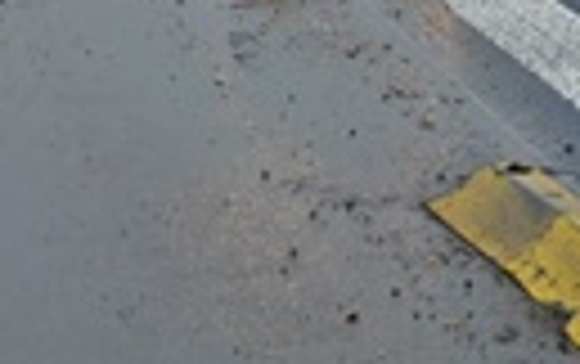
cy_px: -521
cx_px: 326
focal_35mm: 210
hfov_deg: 10.0
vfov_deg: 6.0
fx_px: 3324
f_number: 5.6
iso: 360
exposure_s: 1/125
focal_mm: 28
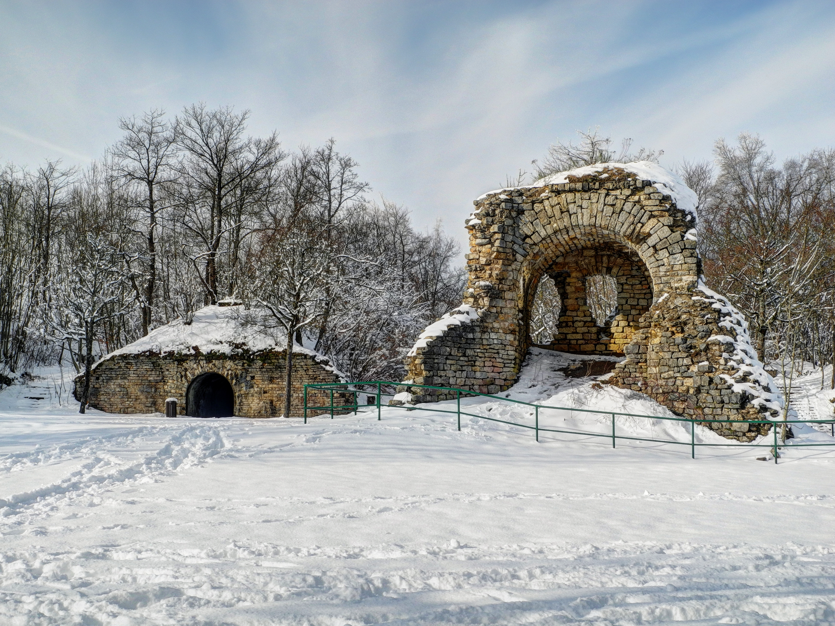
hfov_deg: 42.1
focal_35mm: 45
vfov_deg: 32.2
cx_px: 418
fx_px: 1085
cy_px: 313
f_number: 7.1
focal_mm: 9.7
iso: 100
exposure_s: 1/100
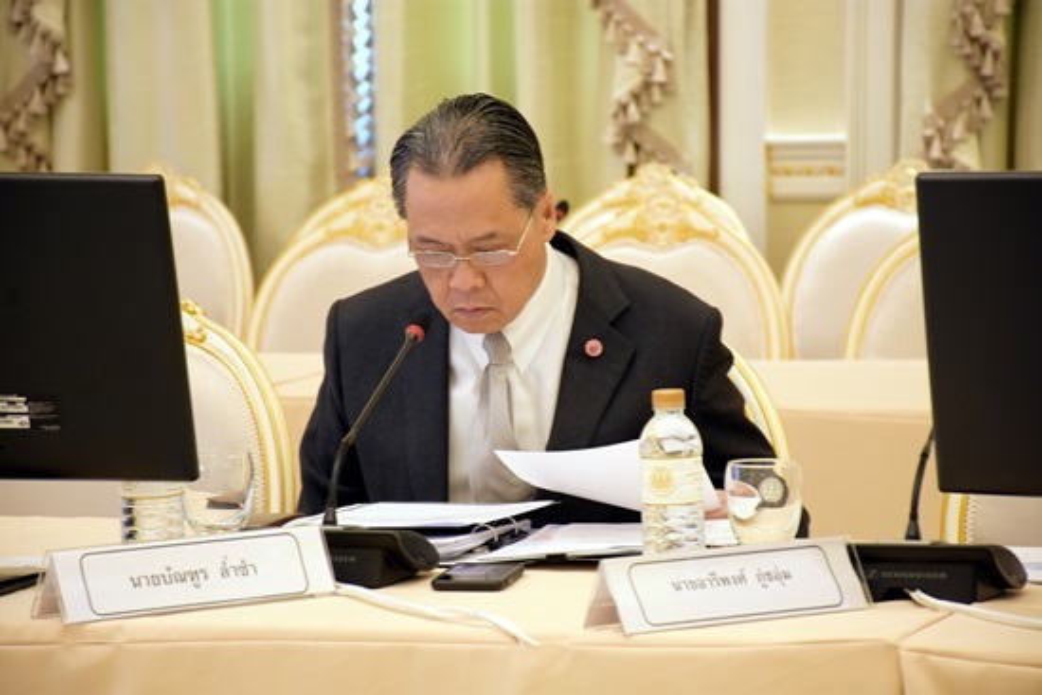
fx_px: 5298
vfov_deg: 7.5
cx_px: 521
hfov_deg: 11.2
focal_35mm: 183
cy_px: 348
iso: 800
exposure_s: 1/30
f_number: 6.3
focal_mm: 122
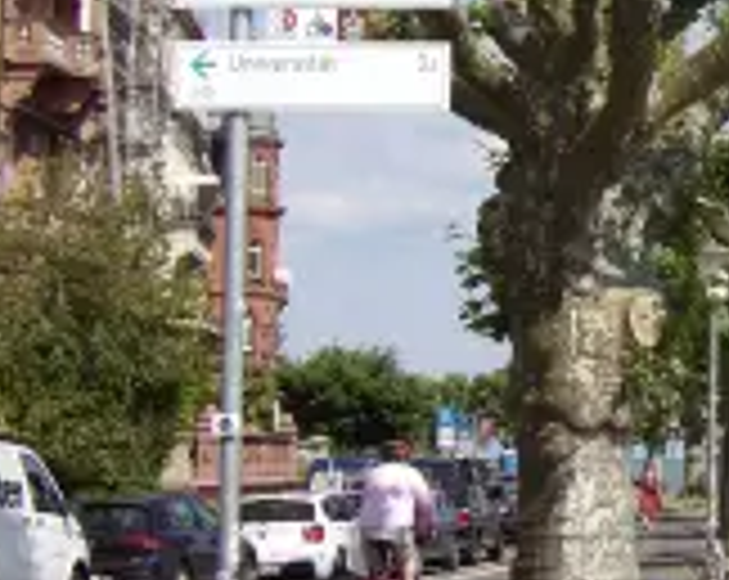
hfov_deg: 16.7
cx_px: 828
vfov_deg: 13.8
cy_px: 162
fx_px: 2391
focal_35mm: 111
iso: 100
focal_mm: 8.2
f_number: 3.8
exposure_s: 1/954
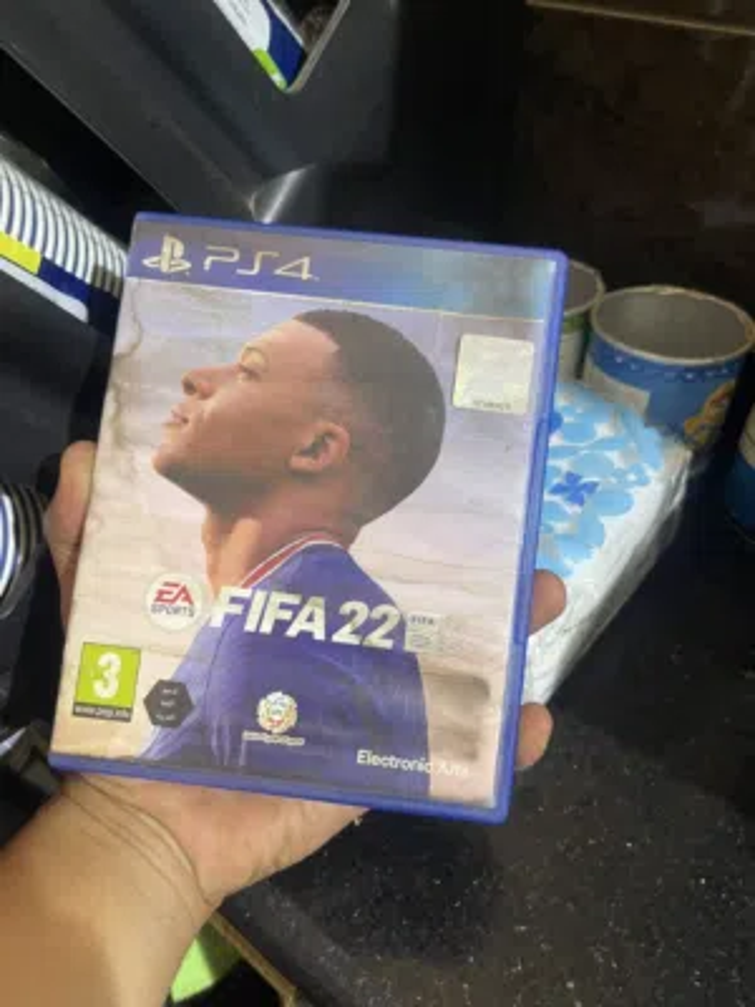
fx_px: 727
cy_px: 504
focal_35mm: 25
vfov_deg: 69.4
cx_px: 378
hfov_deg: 54.9
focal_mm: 5.1
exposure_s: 1/50
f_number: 1.6
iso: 320
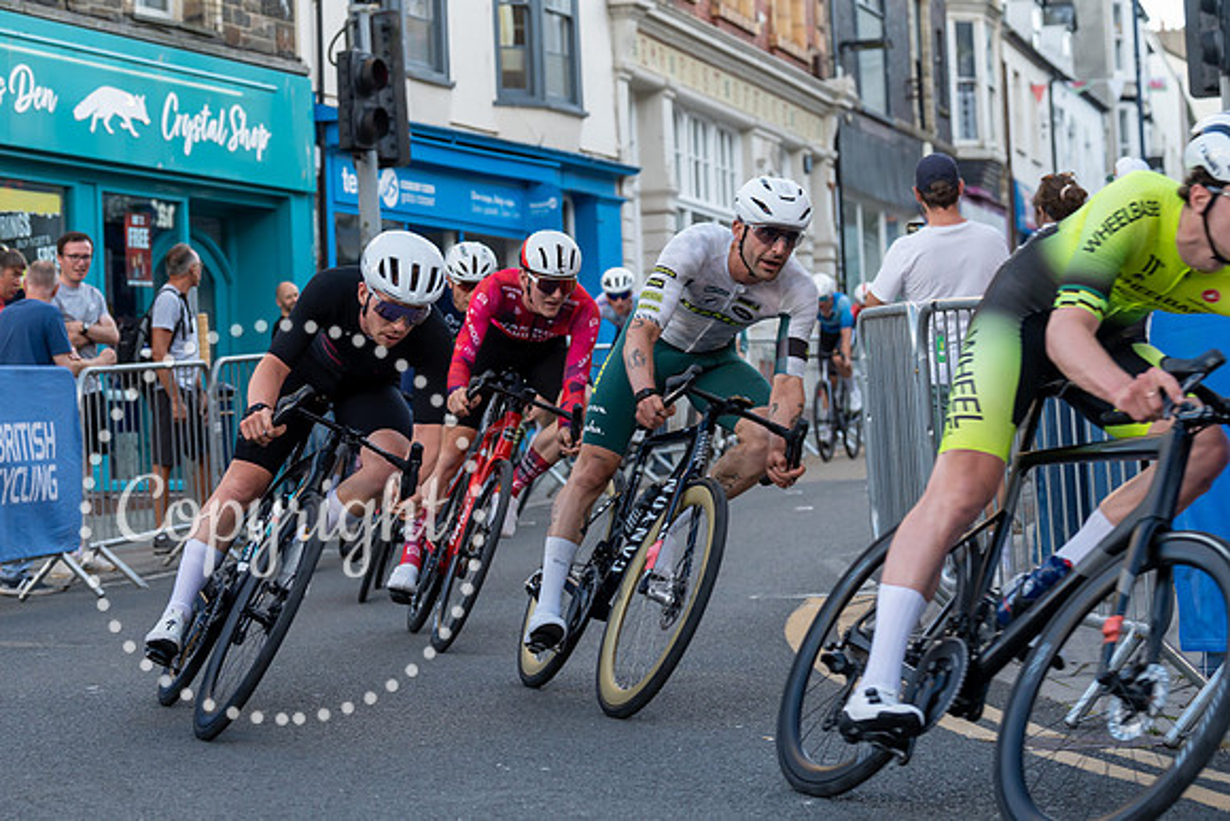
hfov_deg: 20.3
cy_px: 234
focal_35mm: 100
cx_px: 350
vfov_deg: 13.6
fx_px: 3422
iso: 640
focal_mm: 70
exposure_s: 1/640
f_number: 4
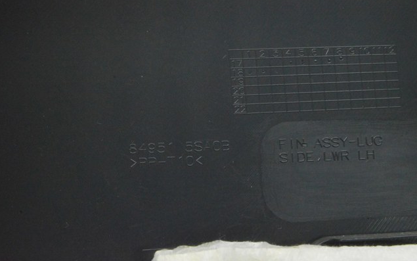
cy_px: 127
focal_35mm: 77
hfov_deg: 26.8
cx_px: 208
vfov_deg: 16.9
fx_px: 875
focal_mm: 50
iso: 6400
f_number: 20
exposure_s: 1/15
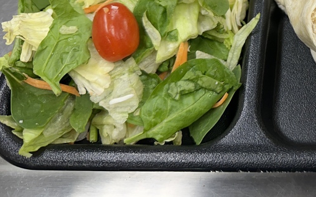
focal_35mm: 51
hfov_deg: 35.9
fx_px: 439
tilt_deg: -51.1
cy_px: -30
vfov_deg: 23.4
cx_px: 314
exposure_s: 1/120
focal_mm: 6.86
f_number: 1.78
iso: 125
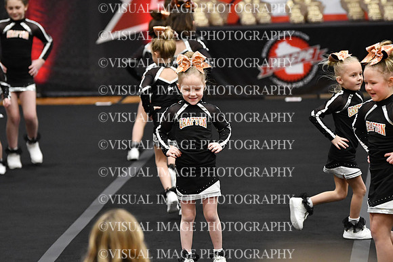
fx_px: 2457
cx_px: 196
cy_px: 131
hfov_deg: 9.1
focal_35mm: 225
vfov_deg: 6.1
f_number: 2.8
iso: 5000
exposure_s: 1/800
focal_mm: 150
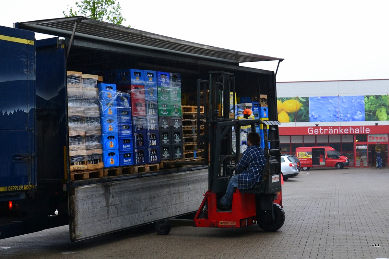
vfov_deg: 36.8
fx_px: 389
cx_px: 194
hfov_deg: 53.2
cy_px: 130
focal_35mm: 36
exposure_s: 1/100
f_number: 9
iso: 400
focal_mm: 24
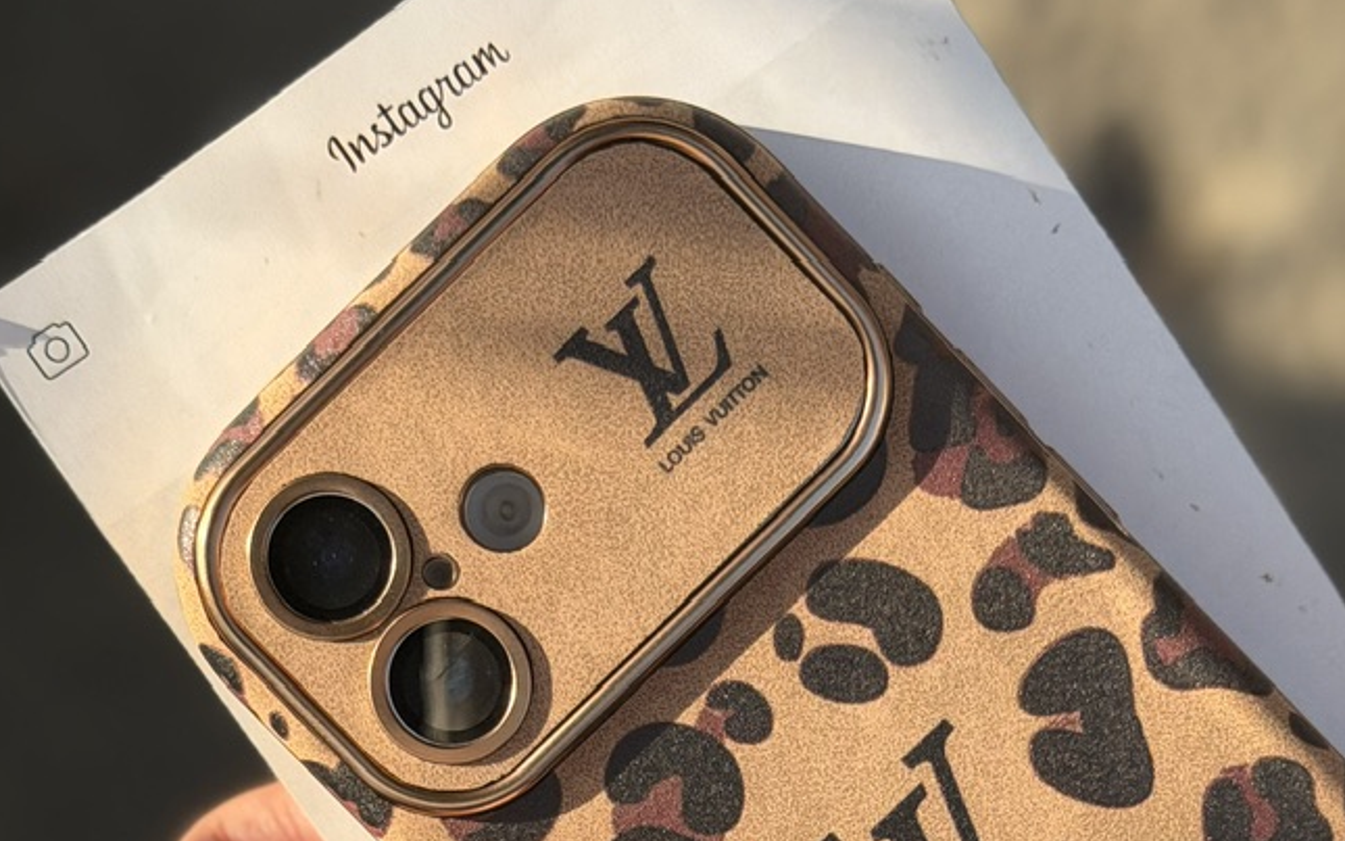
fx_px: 3702
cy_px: 1012
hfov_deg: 20.6
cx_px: 794
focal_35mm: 101
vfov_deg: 12.6
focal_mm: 6.76
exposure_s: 1/1429
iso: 64
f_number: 1.78
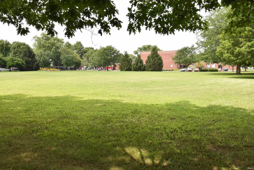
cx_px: 127
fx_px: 212
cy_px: 85
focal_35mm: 30
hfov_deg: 61.9
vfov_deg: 43.7
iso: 400
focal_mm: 20
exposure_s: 1/100
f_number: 16
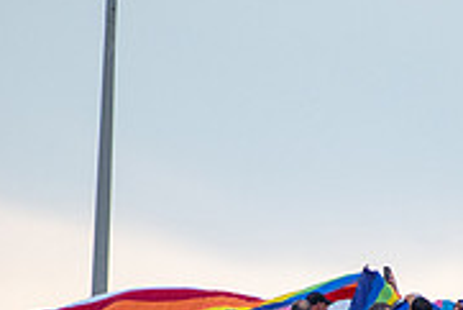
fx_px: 18521
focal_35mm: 1439
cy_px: 419
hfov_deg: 1.4
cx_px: 345
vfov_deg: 1.0
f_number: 6.3
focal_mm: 300
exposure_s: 1/1000
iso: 720
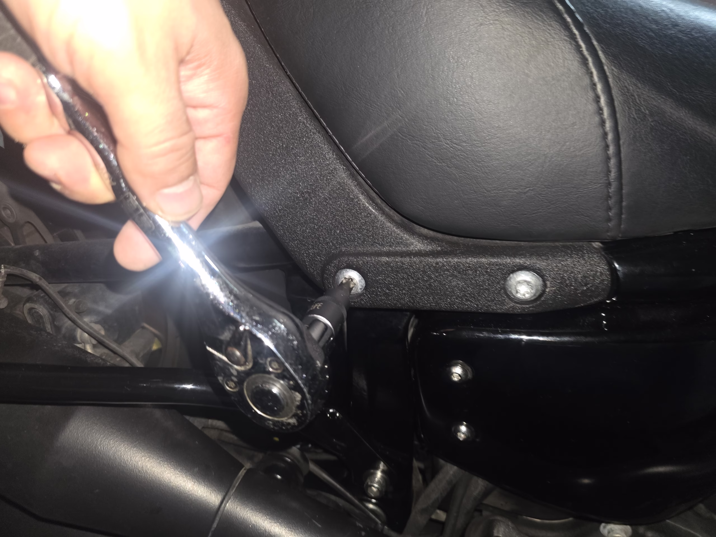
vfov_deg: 58.9
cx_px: 358
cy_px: 268
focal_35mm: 23
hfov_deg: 73.9
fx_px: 476
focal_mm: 6.3
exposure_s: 1/15
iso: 160
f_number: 1.7
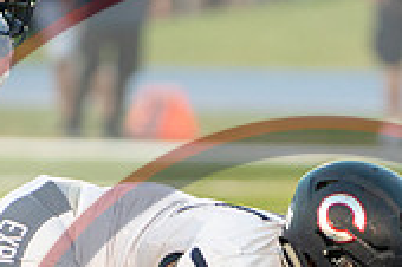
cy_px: 372
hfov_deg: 2.0
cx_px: 312
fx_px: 11435
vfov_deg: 1.3
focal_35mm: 1025
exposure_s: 1/1600
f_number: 2.8
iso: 3200
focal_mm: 200
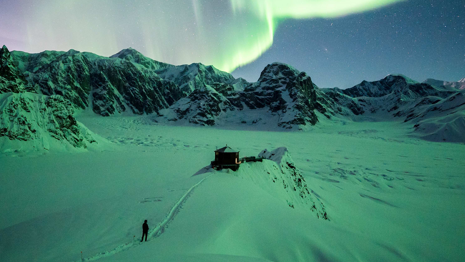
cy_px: 89
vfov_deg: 52.6
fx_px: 259
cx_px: 232
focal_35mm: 21
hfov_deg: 83.8
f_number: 1.8
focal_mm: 14
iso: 4000
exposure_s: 2.5
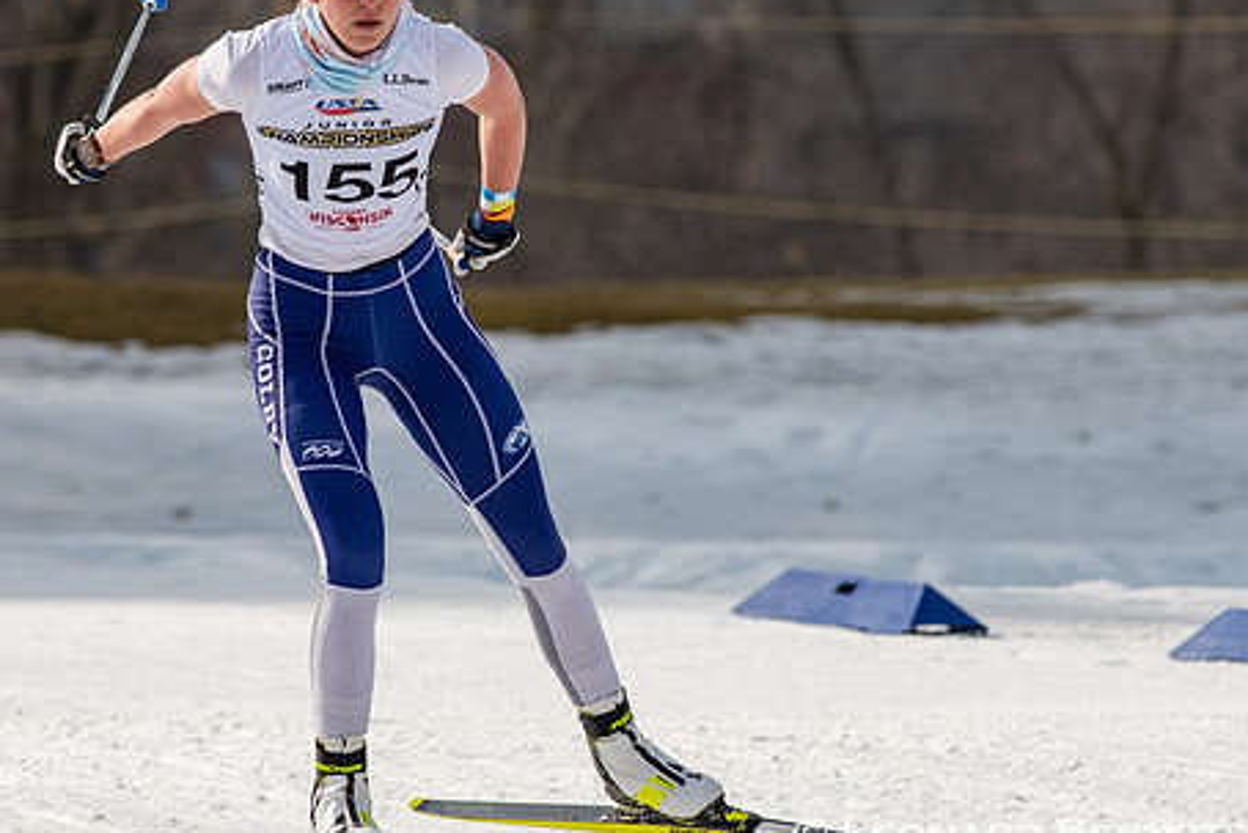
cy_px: 364
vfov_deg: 2.4
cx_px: 533
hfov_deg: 3.6
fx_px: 19939
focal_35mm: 575
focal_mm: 300
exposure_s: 1/2000
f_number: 6.3
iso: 400
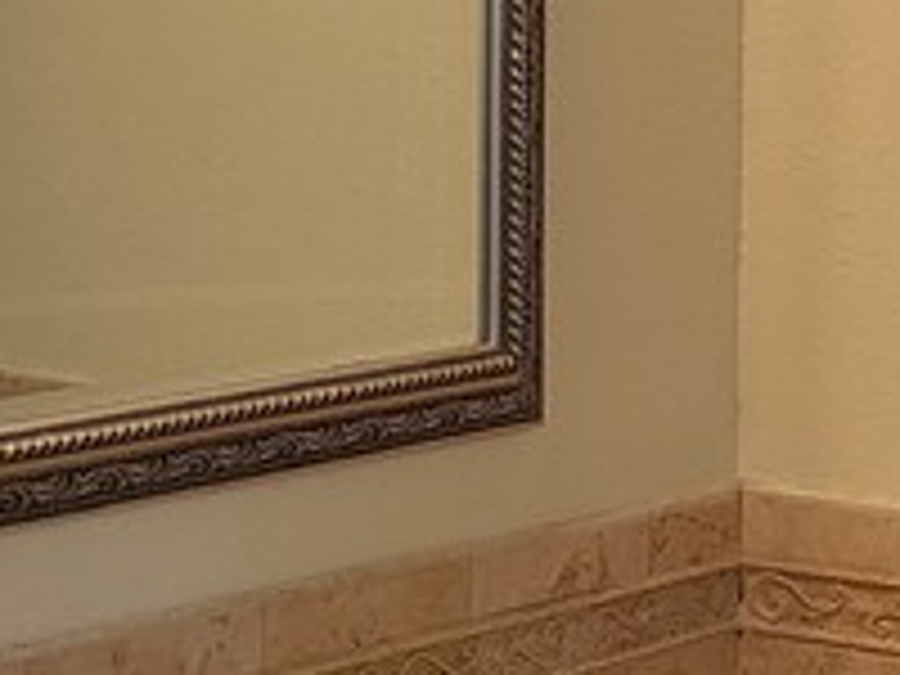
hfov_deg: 15.4
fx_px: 3328
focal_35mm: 128
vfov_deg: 11.6
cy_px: 356
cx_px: 423
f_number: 1.8
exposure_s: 1/60
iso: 64
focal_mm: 7
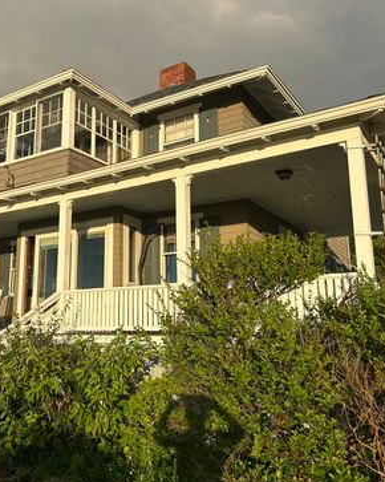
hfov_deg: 41.2
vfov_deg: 51.6
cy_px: 238
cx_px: 105
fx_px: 499
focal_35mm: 35
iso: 50
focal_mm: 5.7
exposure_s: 1/3077
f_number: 1.5
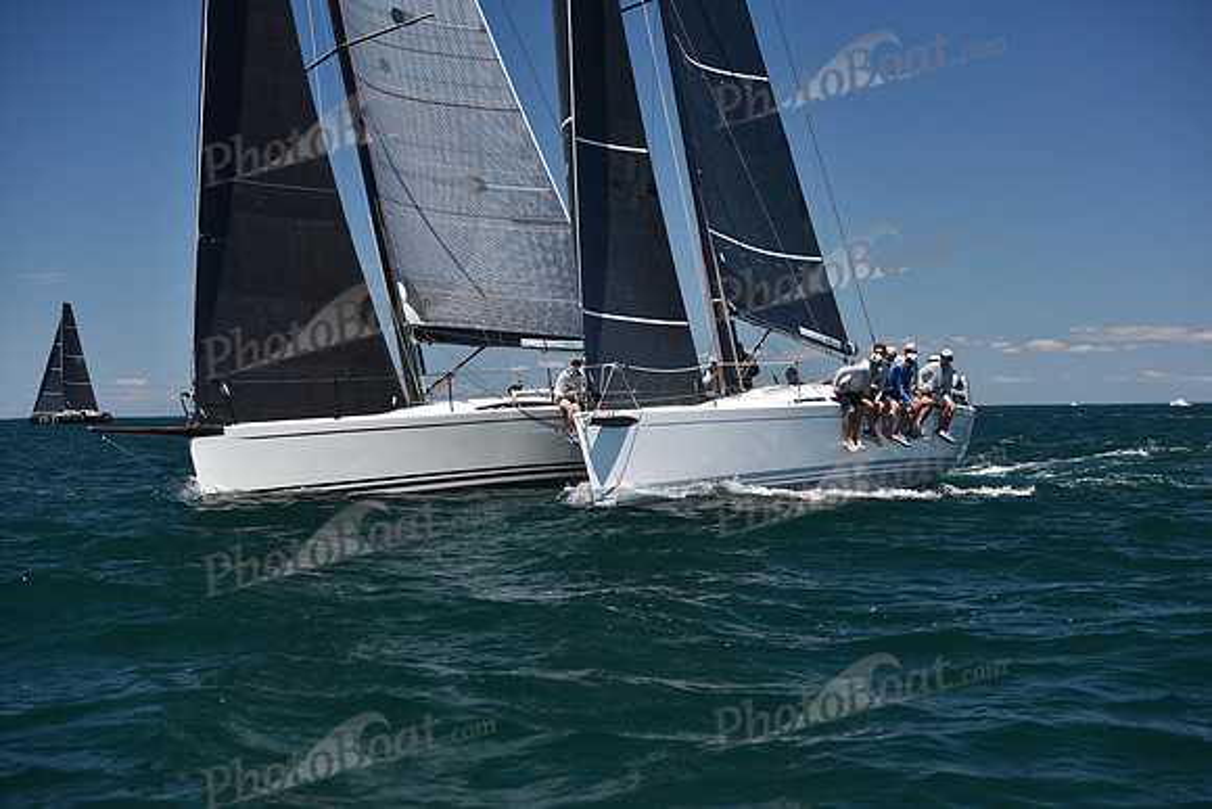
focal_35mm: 70
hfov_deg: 28.8
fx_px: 2357
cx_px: 606
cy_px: 404
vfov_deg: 19.5
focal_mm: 70
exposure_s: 1/800
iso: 250
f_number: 5
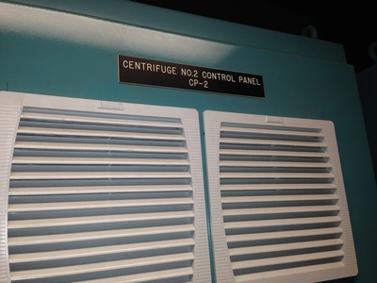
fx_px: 359
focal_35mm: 33
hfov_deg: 55.4
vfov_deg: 42.9
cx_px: 188
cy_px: 142
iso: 50
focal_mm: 4.12
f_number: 2.4
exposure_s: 1/30
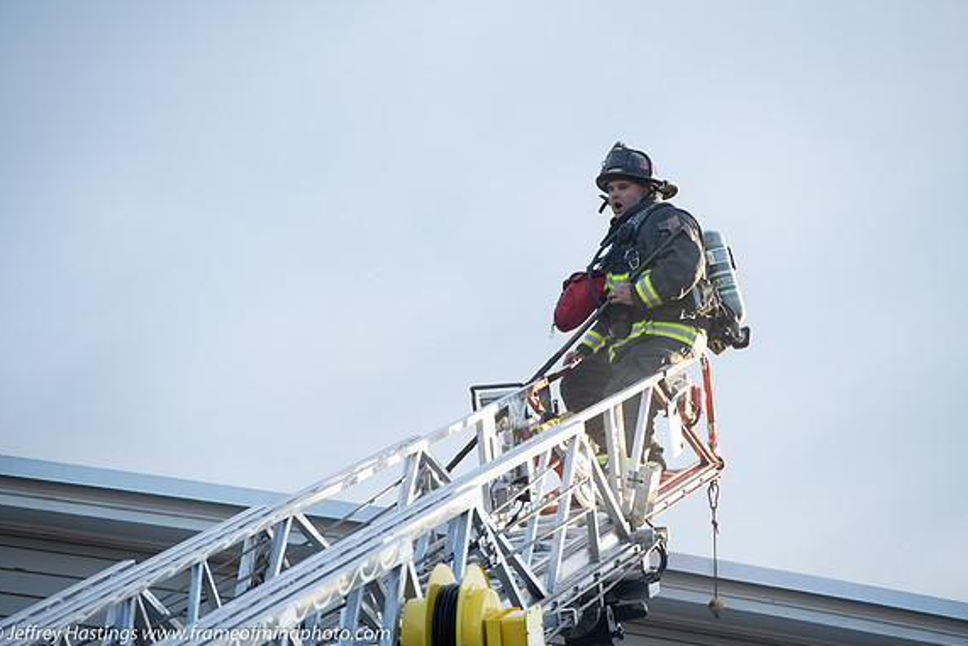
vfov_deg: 6.8
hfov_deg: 10.1
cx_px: 480
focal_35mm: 203
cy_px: 325
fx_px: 5459
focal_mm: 200
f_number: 5
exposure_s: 1/500
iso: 640
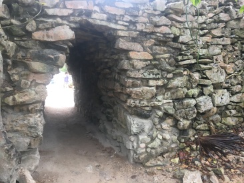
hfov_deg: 61.7
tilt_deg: -4.9
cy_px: 92
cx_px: 122
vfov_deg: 48.2
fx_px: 204
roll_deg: -2.1
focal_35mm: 29
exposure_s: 1/30
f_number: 2.2
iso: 25
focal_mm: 4.15
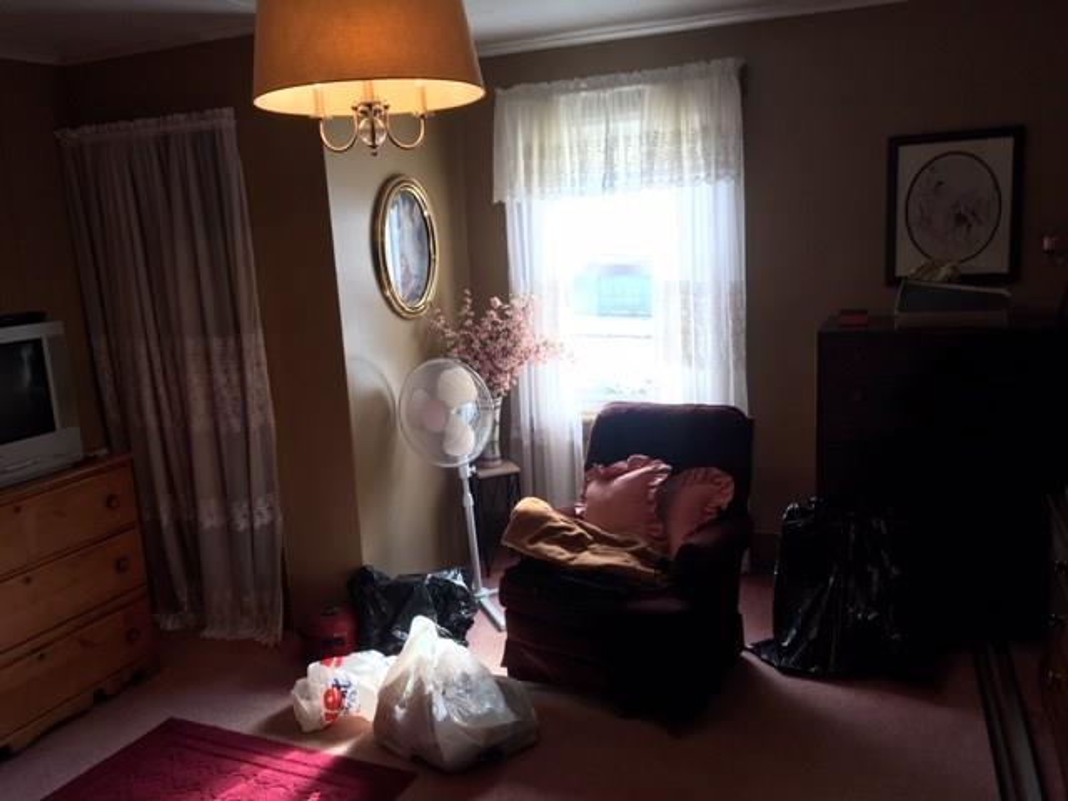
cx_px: 534
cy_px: 400
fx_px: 895
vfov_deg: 48.2
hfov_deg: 61.7
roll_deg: +3.4
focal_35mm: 29
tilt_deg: -12.6
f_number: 2.2
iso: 25
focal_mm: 4.15
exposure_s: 1/40
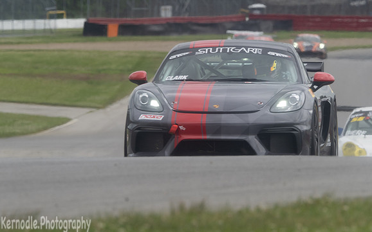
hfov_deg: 2.3
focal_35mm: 895
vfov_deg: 1.5
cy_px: 97
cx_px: 186
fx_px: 9072
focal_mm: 420
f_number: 10
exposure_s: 1/320
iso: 320
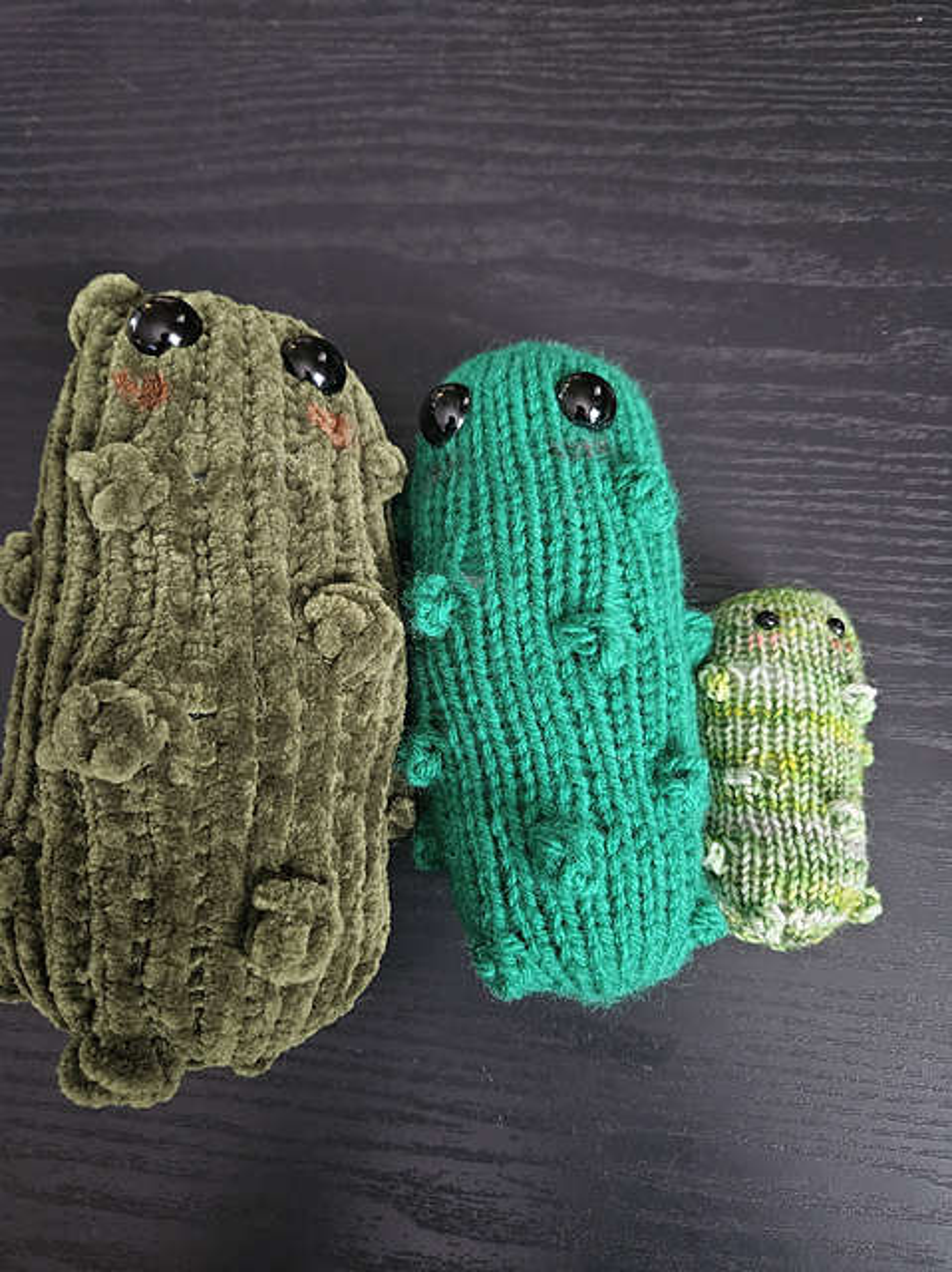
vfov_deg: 74.0
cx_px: 476
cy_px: 636
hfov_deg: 58.8
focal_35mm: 23
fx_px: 845
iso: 1000
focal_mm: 5.4
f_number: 1.8
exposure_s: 1/24
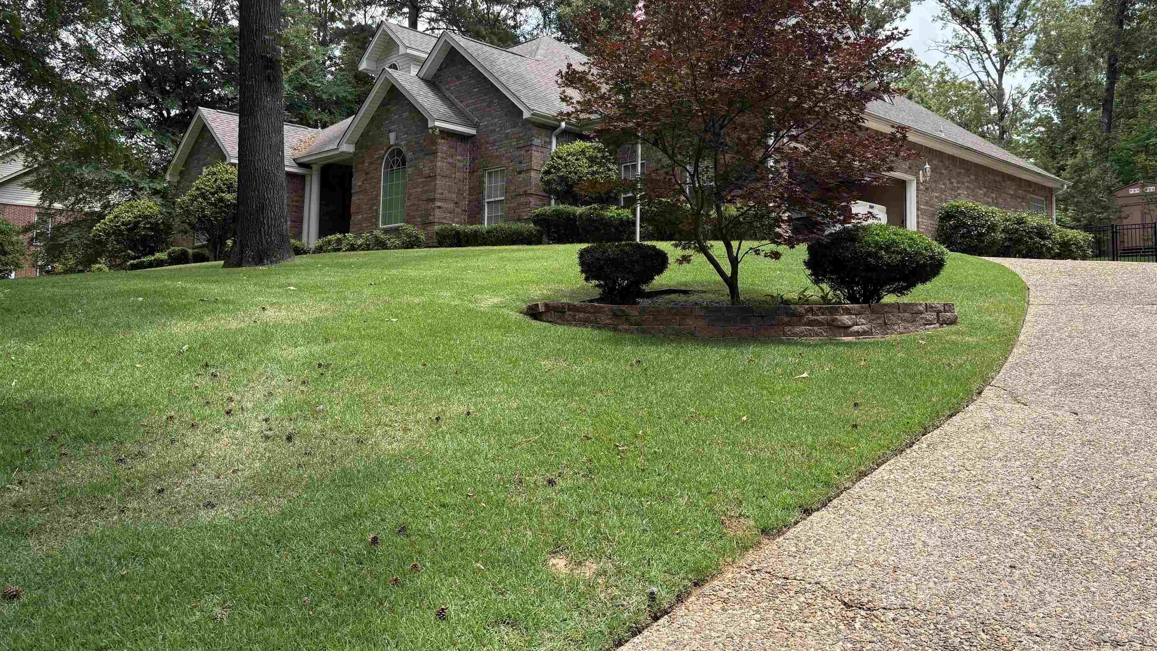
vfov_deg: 37.6
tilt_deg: +5.6
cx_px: 599
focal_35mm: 31
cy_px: 251
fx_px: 951
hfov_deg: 62.6
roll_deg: -0.9
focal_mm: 5.96
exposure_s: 1/1751
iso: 64
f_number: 1.6
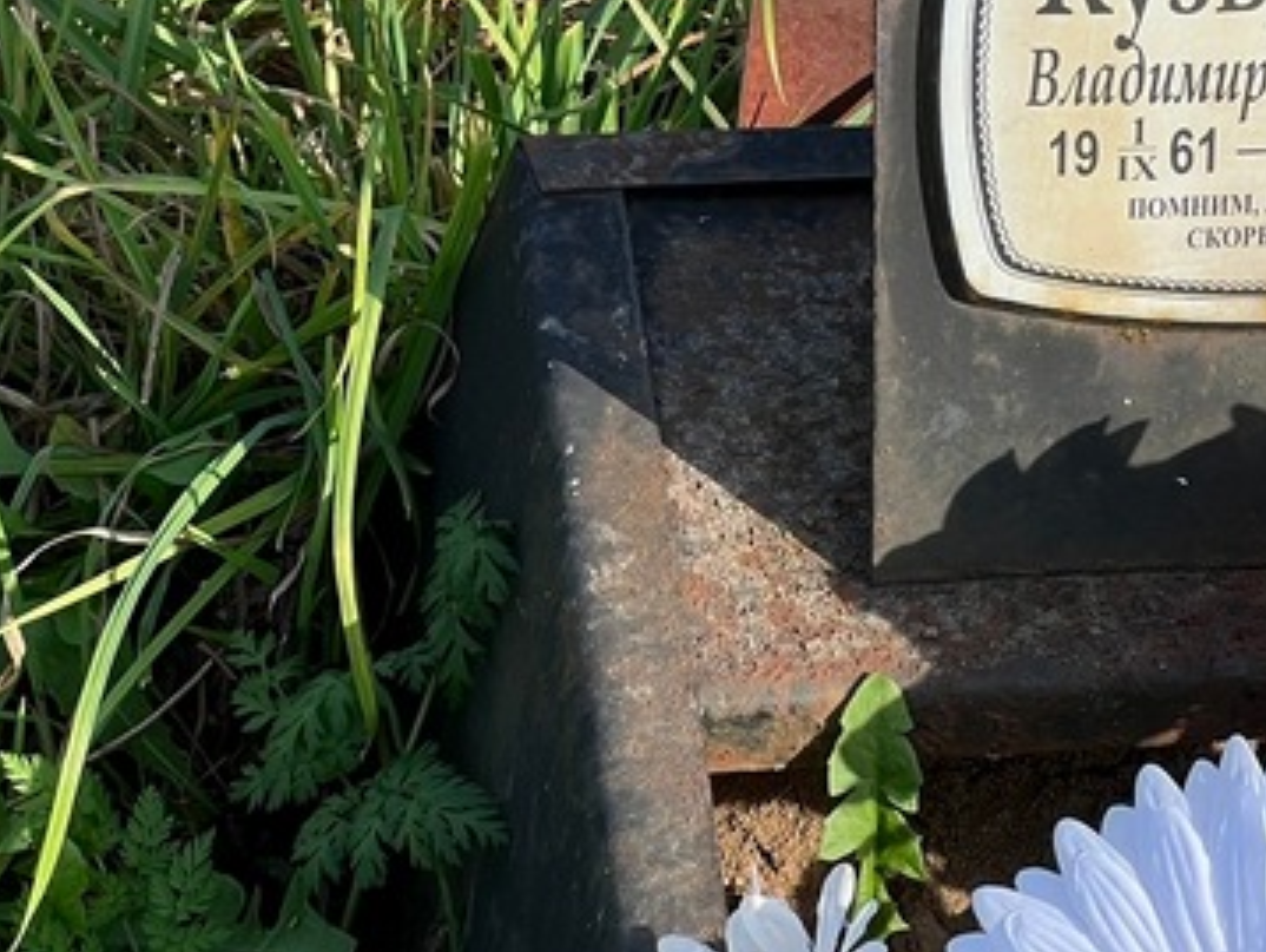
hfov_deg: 11.4
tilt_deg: -38.3
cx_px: 1227
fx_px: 6295
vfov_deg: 8.6
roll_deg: -0.4
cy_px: -78
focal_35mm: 172
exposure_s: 1/256
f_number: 2.8
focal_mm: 9
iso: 32
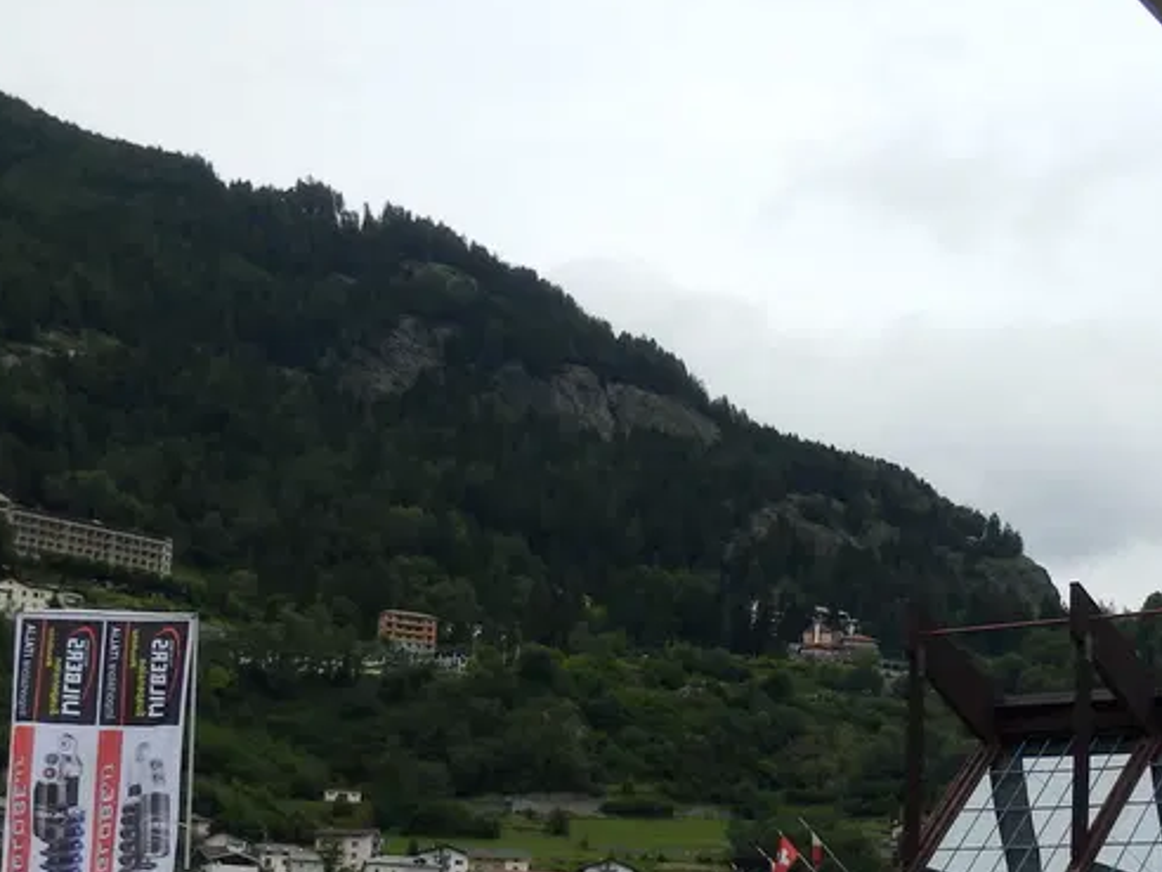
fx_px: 2048
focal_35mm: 61
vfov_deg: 23.6
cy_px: 730
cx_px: 985
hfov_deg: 30.6
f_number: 8.7
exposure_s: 1/200
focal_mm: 4.5
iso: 80
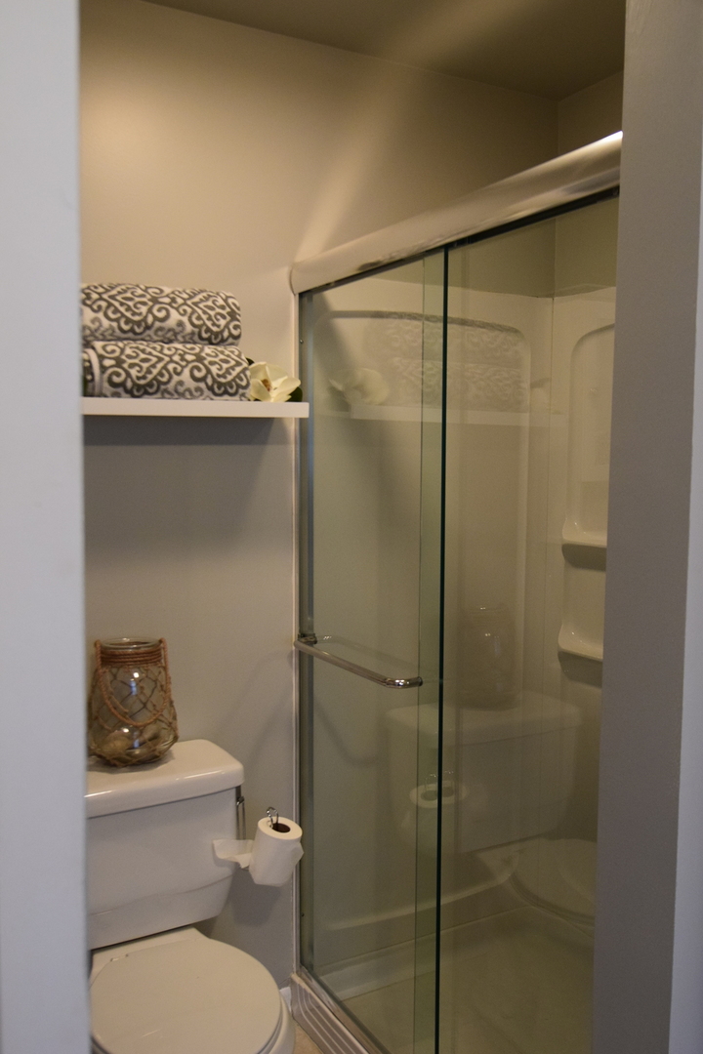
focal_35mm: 32
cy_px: 527
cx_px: 352
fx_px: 923
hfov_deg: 41.7
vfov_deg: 59.5
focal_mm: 21
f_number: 3.5
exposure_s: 1/60
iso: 1600
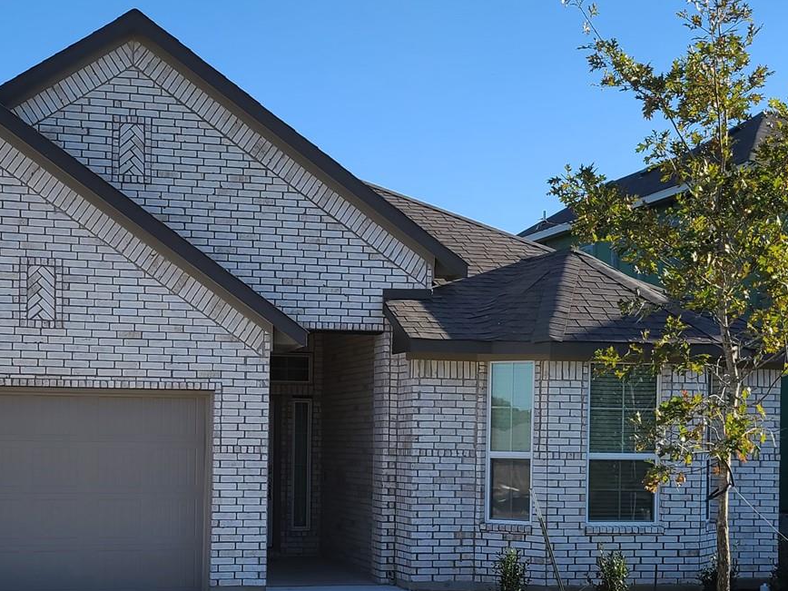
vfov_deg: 24.5
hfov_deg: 32.6
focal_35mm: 59
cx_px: 302
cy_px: 448
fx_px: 1343
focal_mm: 7
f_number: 1.8
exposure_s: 1/657
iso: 16
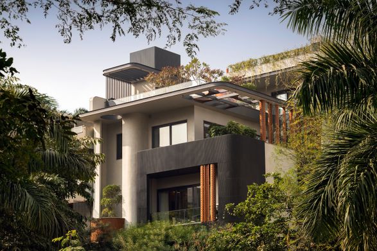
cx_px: 188
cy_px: 126
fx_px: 858
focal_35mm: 82
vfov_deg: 16.6
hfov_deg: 24.8
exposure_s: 1/100
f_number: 9
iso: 100
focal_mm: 82
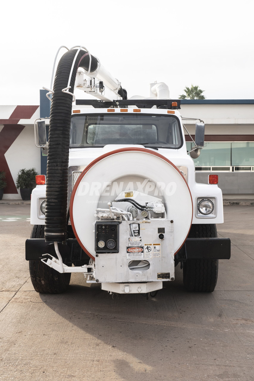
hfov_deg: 32.6
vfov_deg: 47.4
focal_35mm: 41
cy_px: 190
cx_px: 127
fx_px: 434
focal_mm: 41
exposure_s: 1/400
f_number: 8
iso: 500
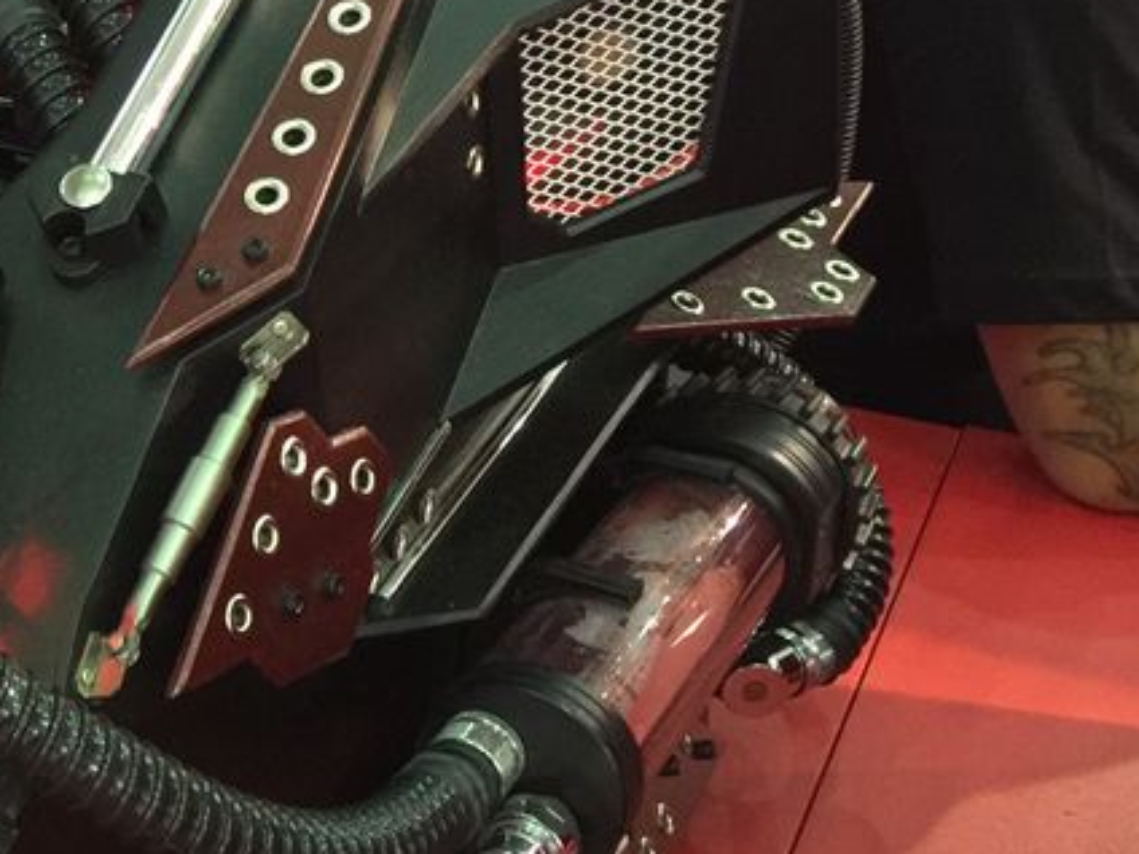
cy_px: 266
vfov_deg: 17.9
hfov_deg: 21.7
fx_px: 2698
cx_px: -298
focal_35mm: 82
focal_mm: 4.15
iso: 125
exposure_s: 1/15
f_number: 2.2
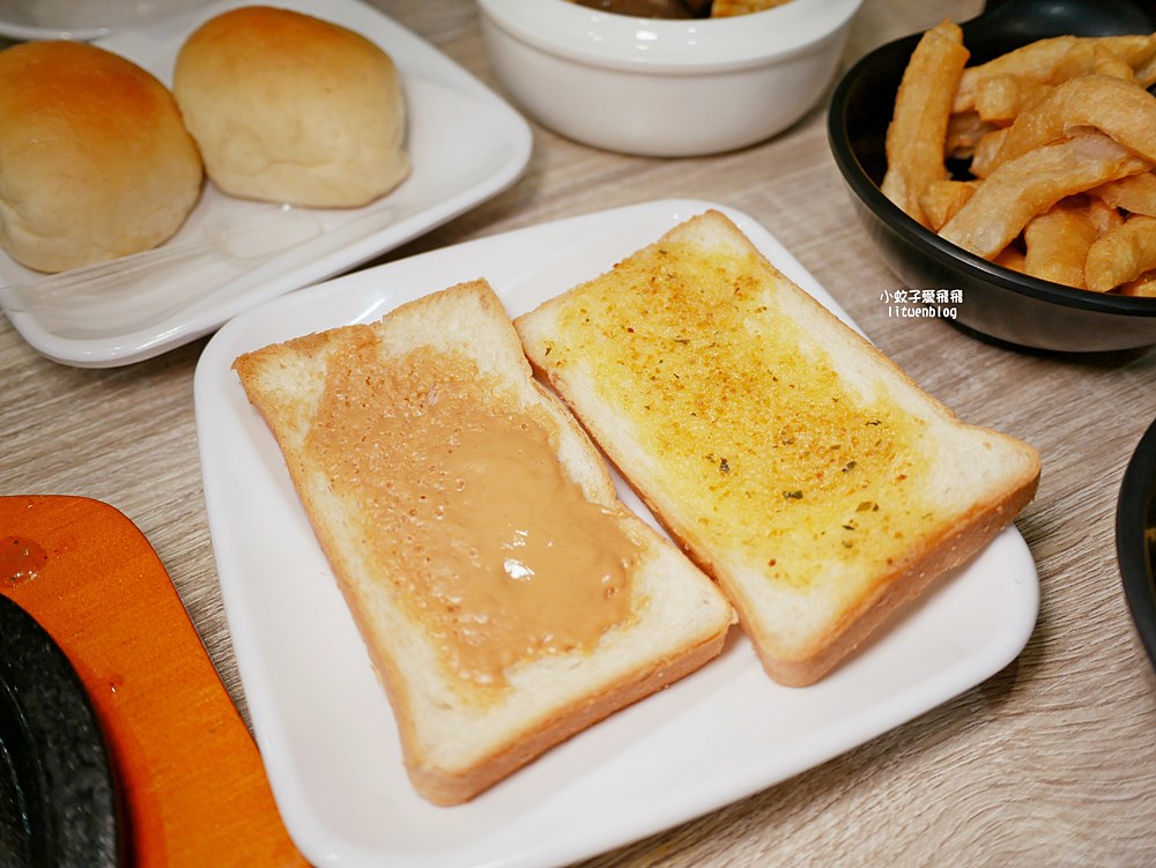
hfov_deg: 63.4
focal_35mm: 28
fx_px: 936
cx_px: 578
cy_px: 434
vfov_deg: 49.8
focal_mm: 14
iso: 200
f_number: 2.5
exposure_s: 1/125
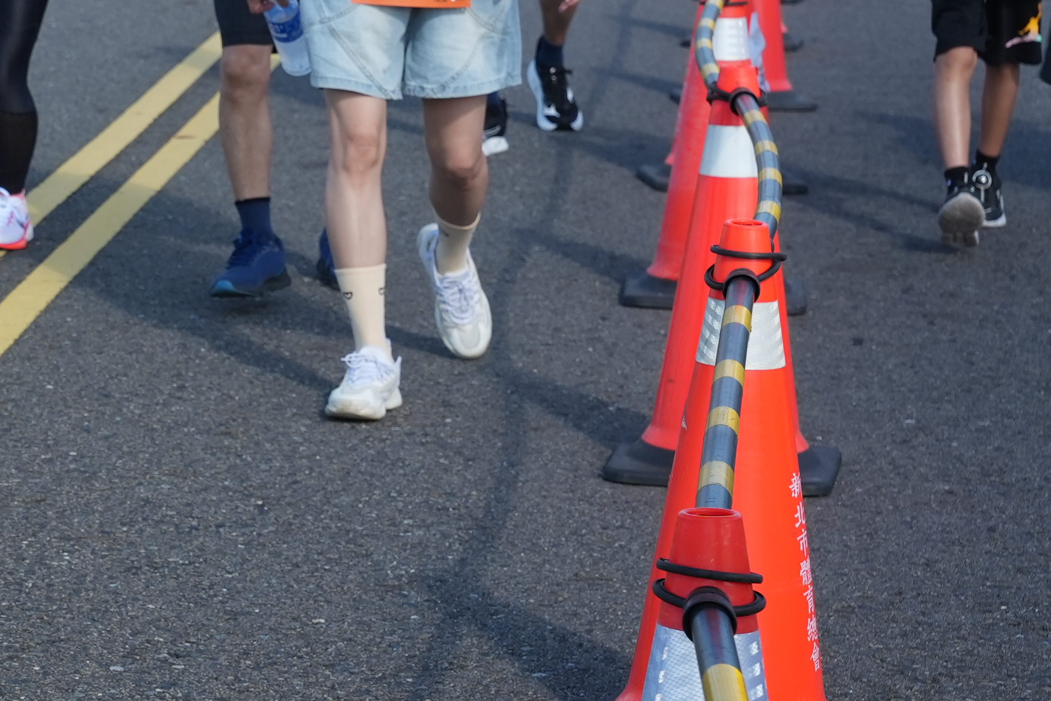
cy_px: 7
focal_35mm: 158
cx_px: -565
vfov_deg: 8.7
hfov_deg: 12.3
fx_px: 4602
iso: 400
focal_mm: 47.8
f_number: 5.6
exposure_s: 1/1600
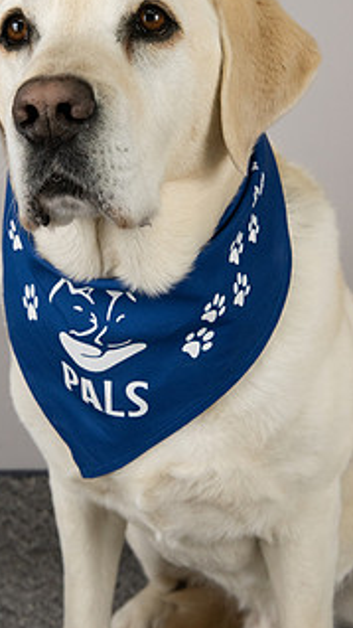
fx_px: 1281
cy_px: 243
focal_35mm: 77
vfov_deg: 27.4
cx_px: 108
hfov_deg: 15.7
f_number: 8
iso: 2000
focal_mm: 52
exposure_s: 1/250
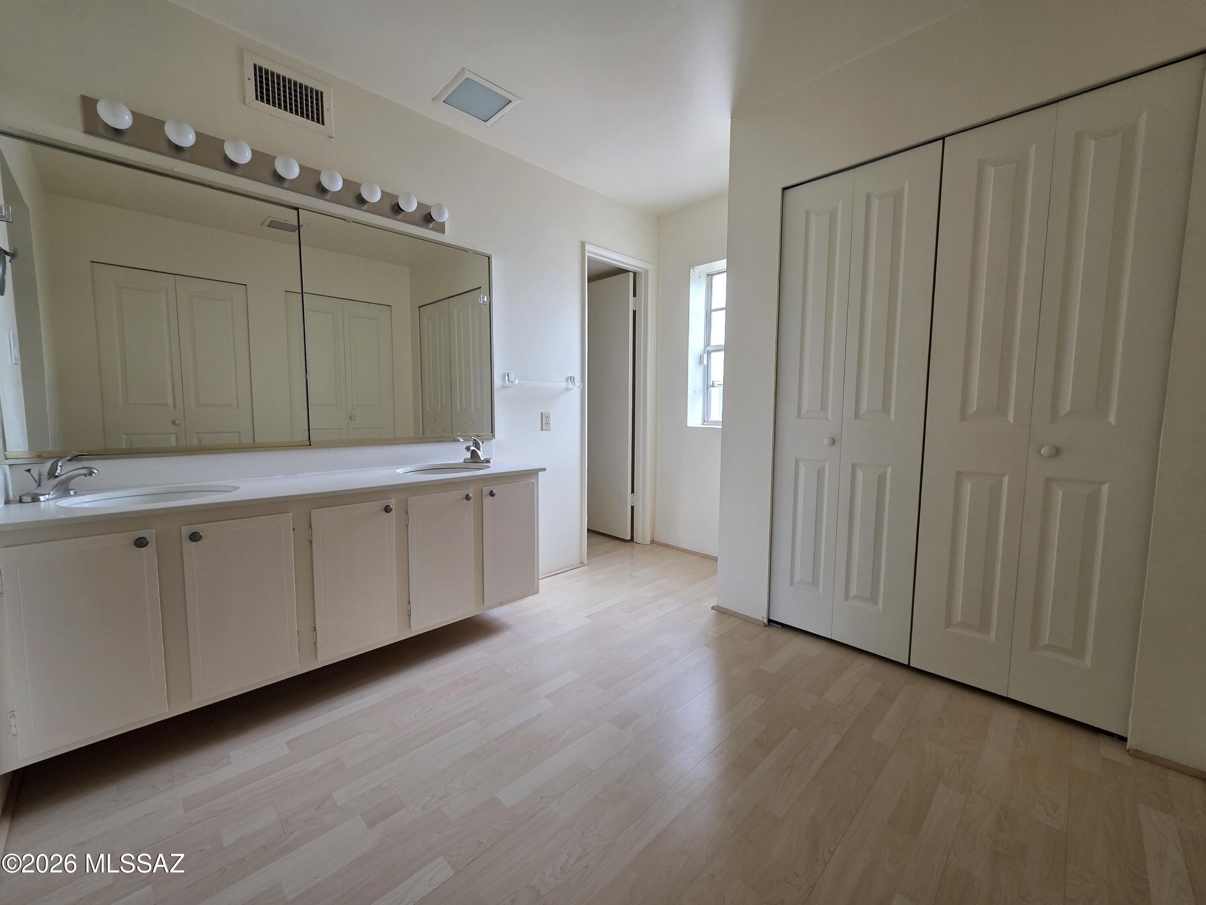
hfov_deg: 106.2
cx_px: 603
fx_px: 453
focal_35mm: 13
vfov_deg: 89.9
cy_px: 452
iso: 160
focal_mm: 2.2
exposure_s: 1/120
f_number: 1.9
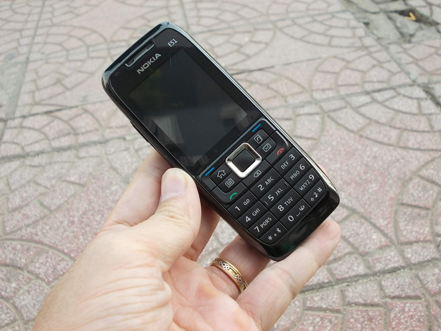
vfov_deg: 33.6
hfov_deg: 43.9
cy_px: 166
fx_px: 548
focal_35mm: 43
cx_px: 220
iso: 80
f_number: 3.3
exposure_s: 1/125
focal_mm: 6.1
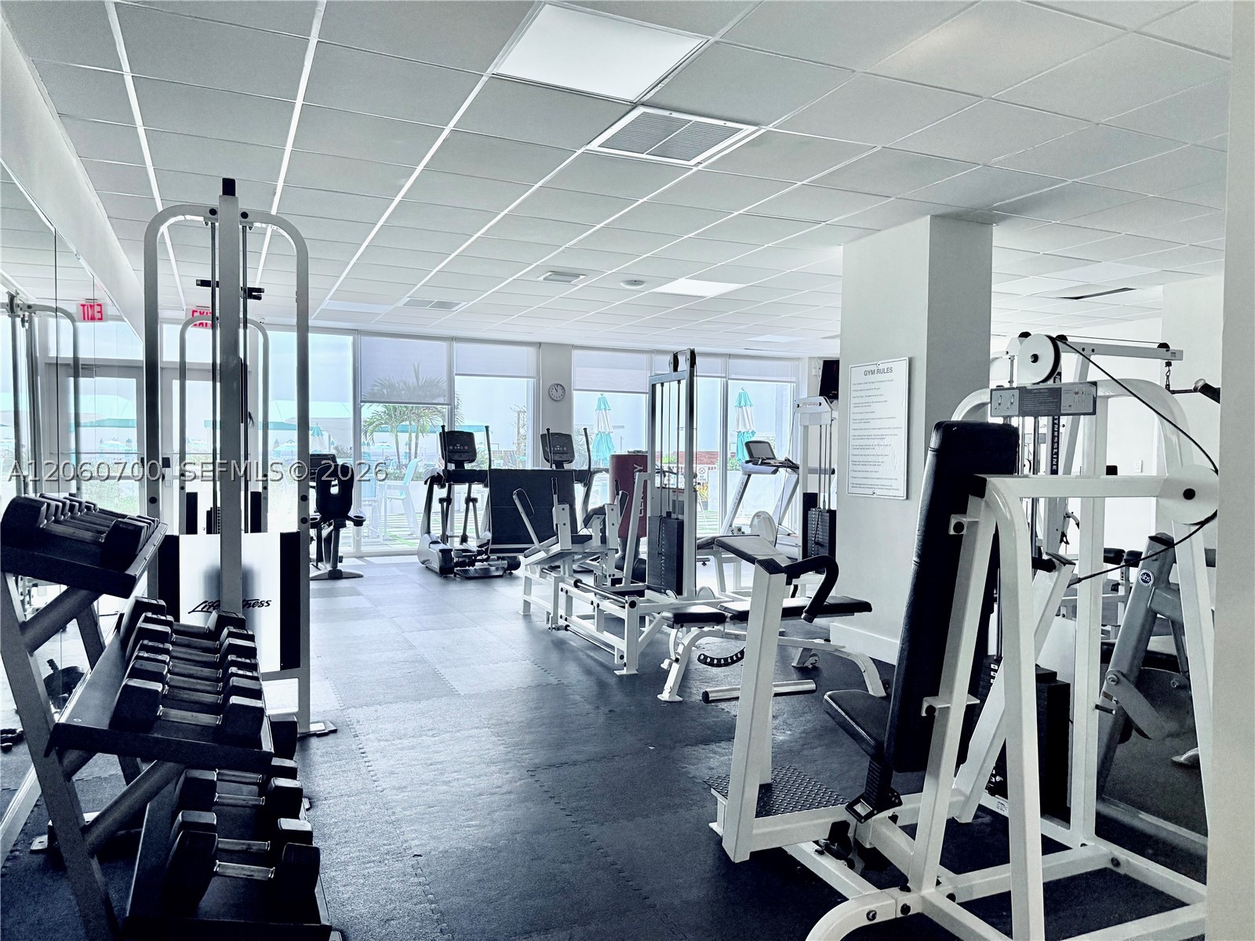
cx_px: 628
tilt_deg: -2.1
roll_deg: -0.6
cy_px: 470
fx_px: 870
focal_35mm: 24
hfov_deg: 71.6
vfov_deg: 56.8
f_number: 1.78
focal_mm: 6.76
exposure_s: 1/120
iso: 250
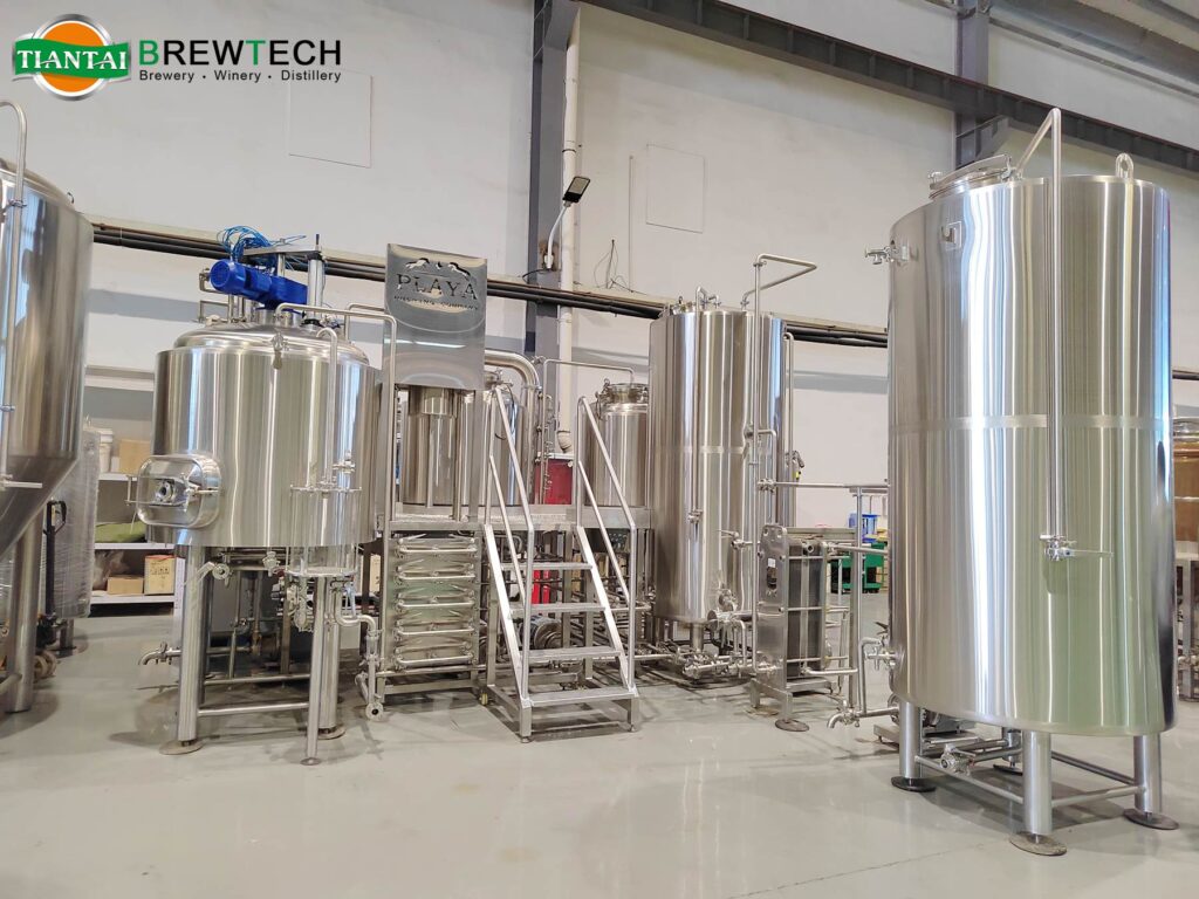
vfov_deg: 58.9
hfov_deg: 73.9
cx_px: 600
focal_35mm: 23
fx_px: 797
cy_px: 450
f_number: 1.9
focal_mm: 5.52
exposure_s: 1/50
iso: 2603
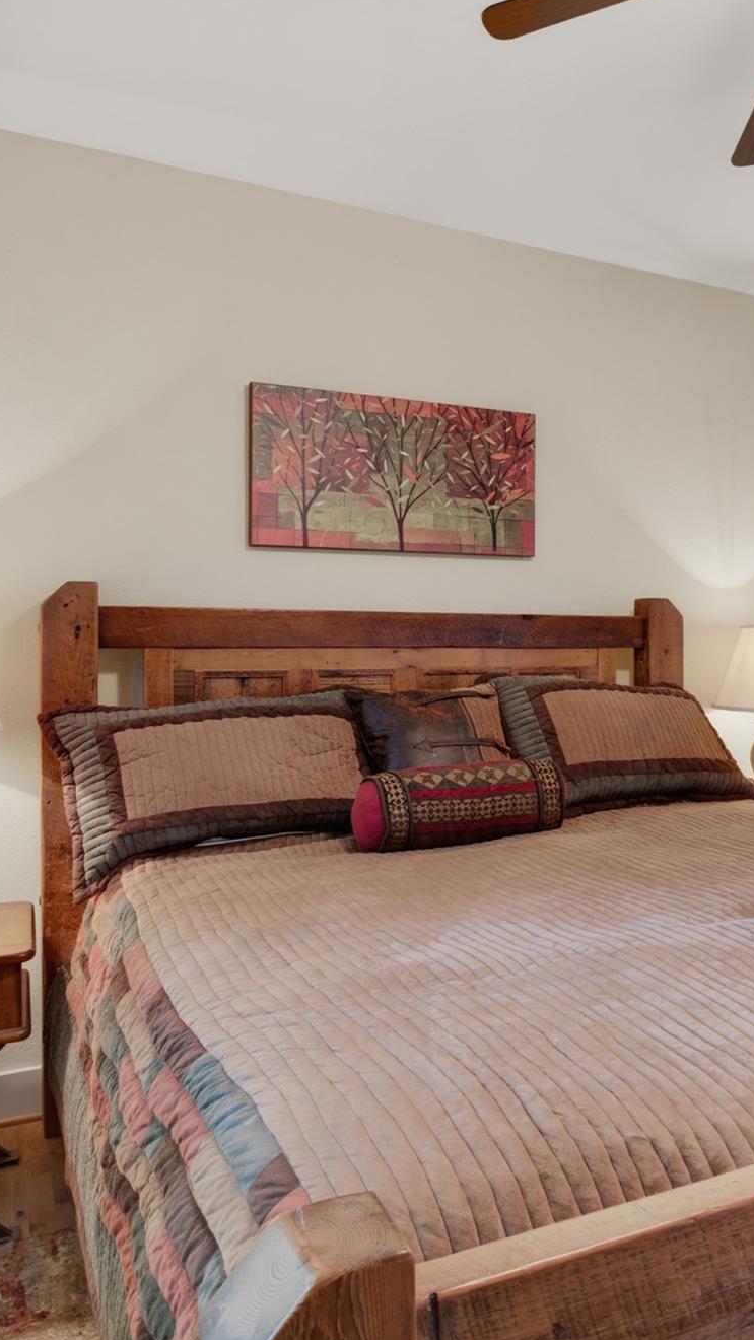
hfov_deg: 44.0
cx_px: 474
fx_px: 924
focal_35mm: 26
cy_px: 680
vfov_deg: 71.9
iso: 100
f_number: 8
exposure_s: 6
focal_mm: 11
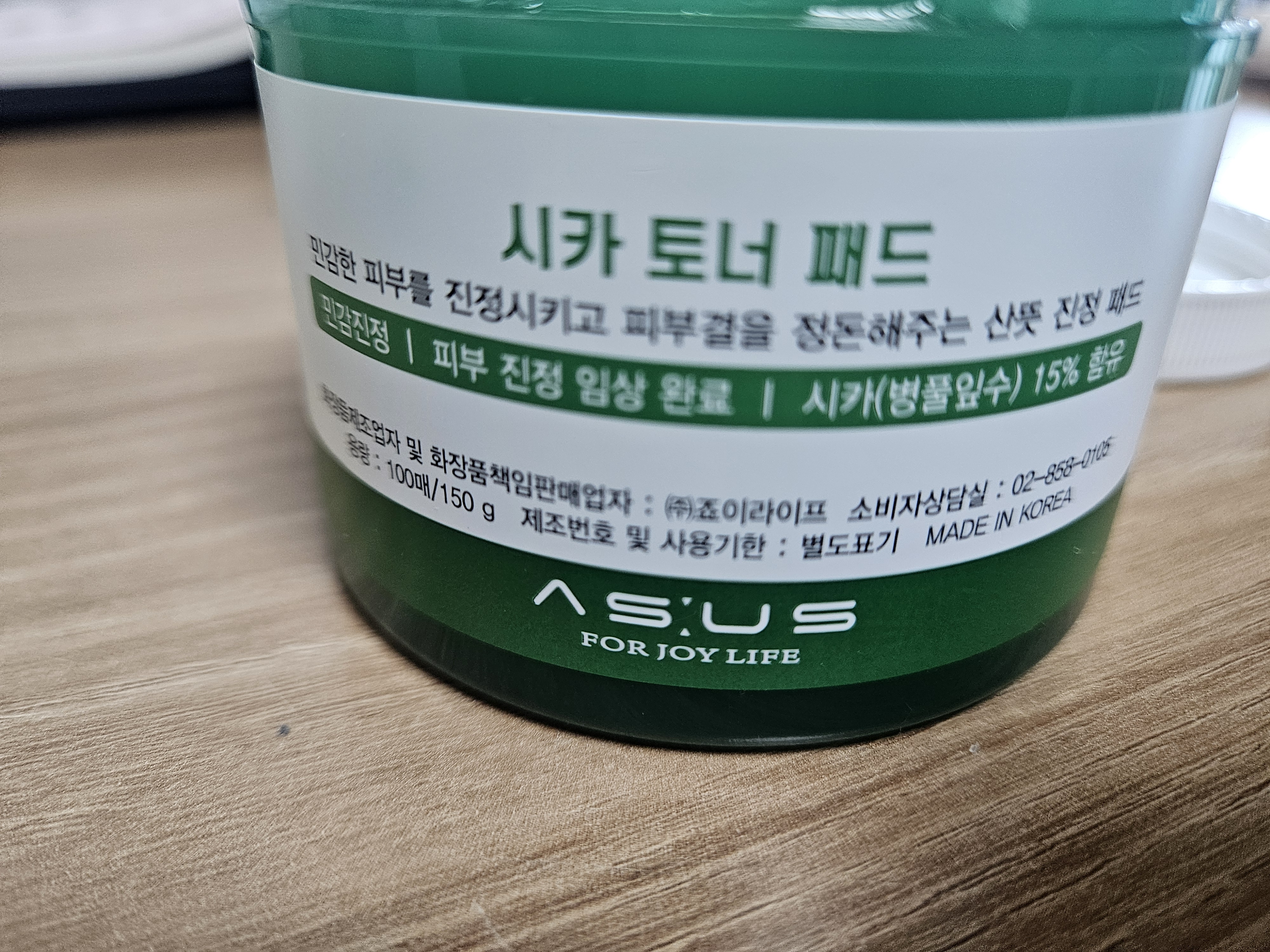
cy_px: 476
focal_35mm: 23
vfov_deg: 58.9
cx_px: 635
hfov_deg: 73.9
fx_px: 844
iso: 250
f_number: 1.8
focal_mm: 5.4
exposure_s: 1/120
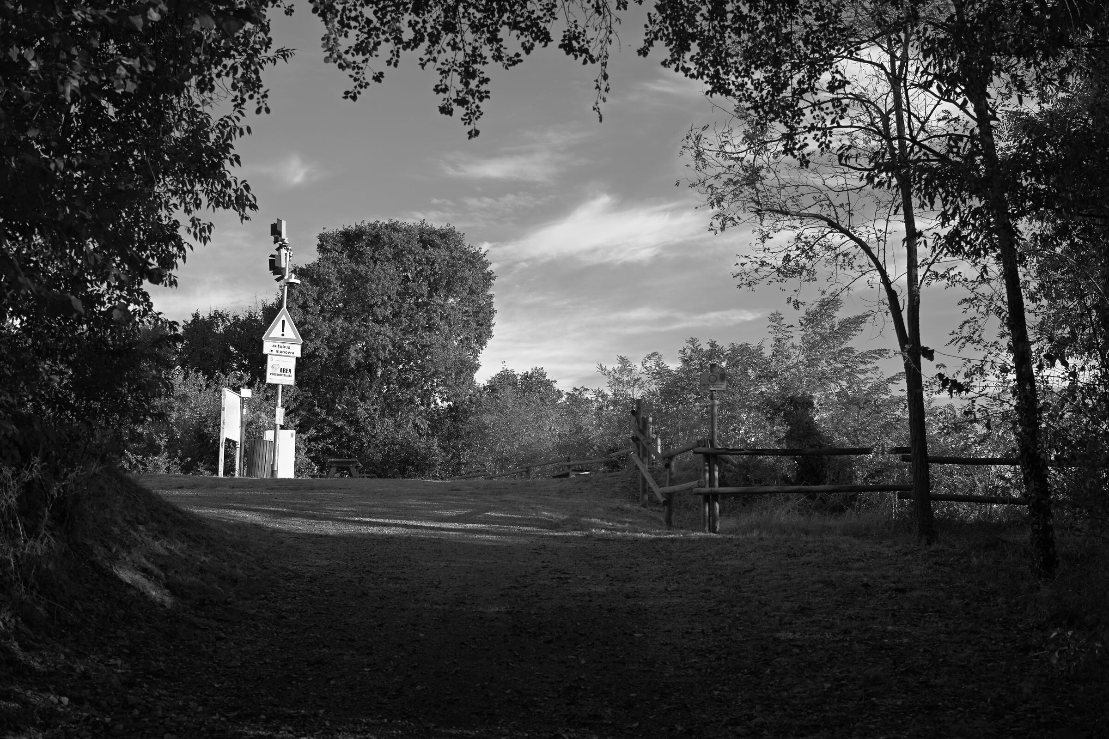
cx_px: 554
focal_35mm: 45
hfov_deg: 43.6
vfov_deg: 29.9
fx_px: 1386
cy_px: 370
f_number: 5
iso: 100
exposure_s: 1/320
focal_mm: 30
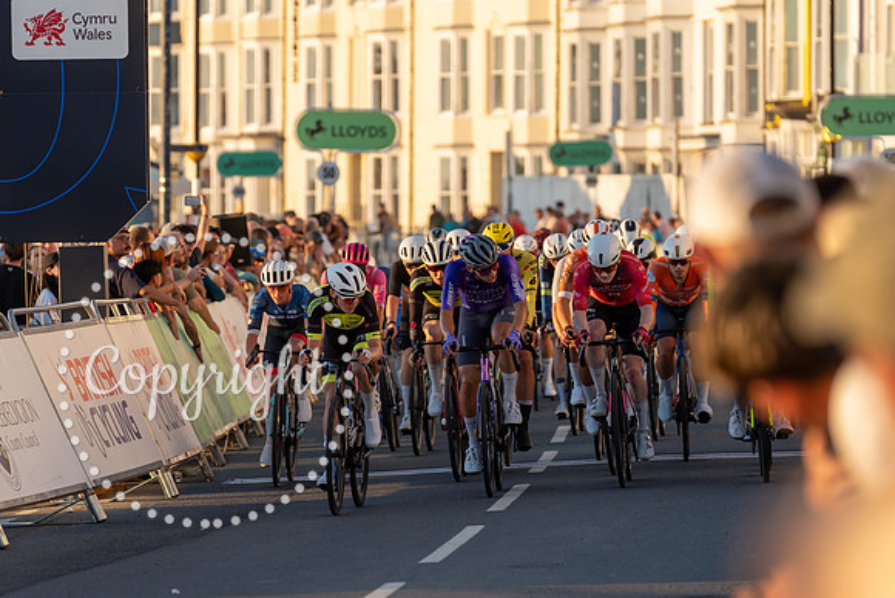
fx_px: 6111
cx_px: 298
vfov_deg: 5.6
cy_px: 425
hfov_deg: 8.4
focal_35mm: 246
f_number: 3.5
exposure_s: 1/1000
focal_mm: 173
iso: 200
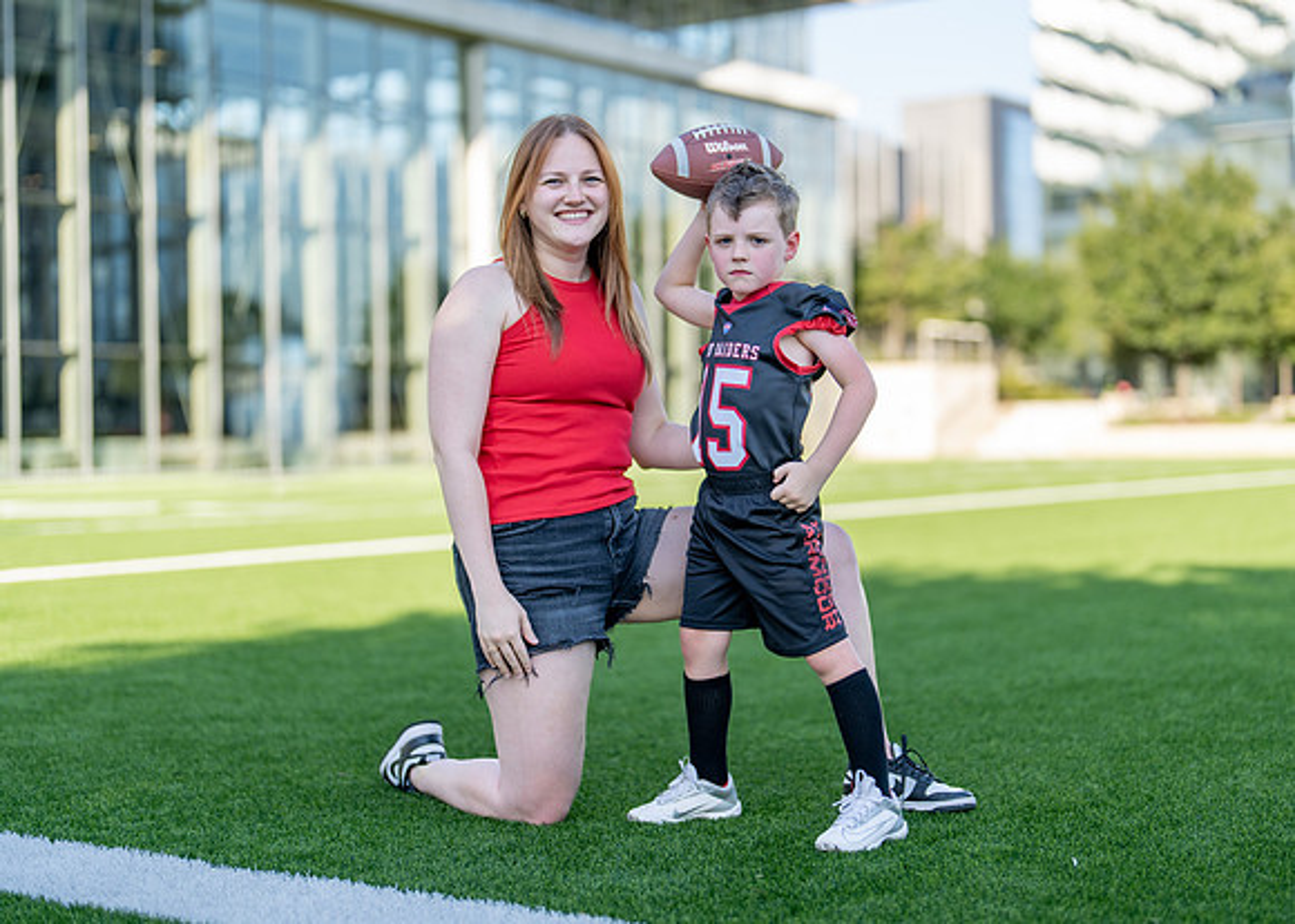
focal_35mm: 57
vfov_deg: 24.7
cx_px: 712
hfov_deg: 34.1
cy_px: 438
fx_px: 2111
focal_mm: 50
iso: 100
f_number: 1.2
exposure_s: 1/2000
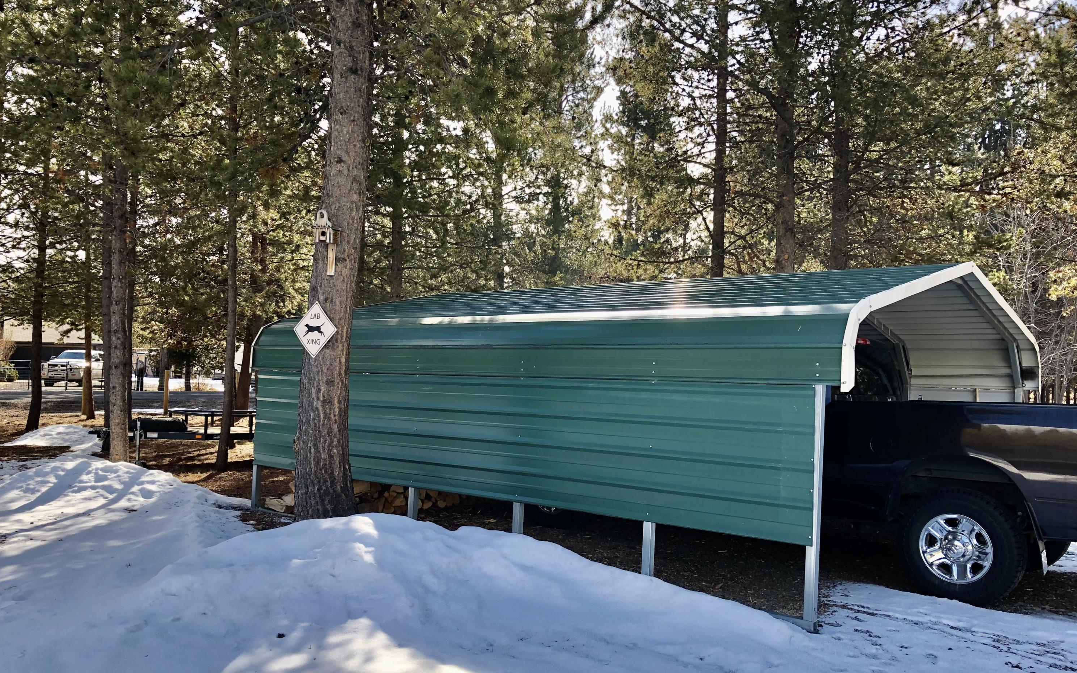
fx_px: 881
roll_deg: -1.5
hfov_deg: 62.9
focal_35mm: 30
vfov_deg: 41.8
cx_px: 538
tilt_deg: +2.0
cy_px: 361
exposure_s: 1/353
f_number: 1.8
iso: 20
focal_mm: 4
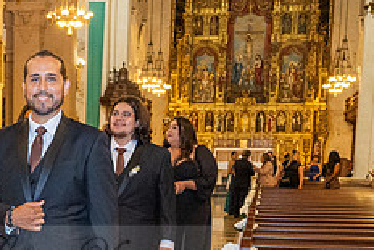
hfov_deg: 23.3
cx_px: 16
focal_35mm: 84
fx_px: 873
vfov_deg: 15.5
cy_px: 331
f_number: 2.8
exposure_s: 1/125
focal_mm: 14
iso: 800
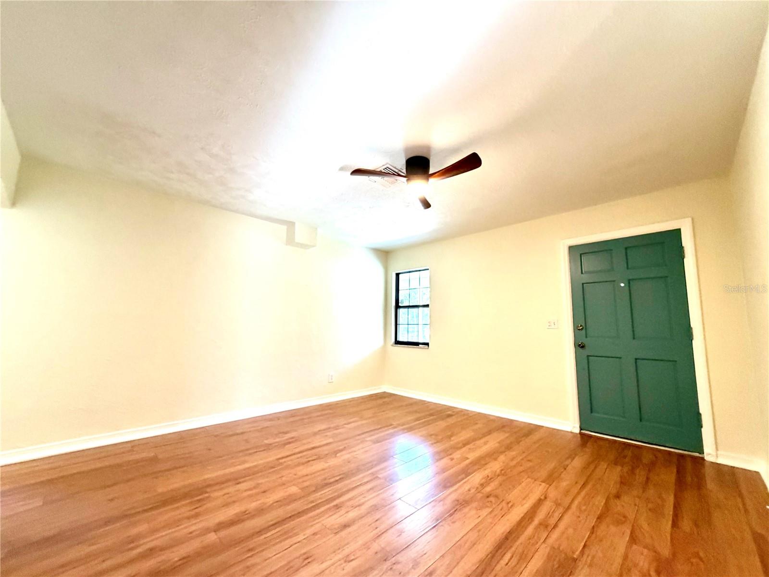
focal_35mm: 14
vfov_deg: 85.7
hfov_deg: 102.1
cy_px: 288
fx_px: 311
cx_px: 384
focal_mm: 2.22
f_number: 2.2
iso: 320
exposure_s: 1/94
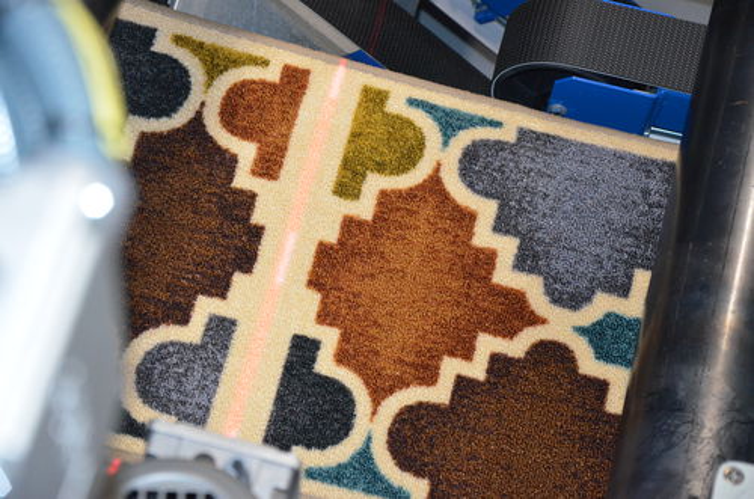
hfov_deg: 18.2
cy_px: 250
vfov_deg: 12.1
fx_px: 2351
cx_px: 377
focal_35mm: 112
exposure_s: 1/60
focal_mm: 75
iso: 3200
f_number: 5.3
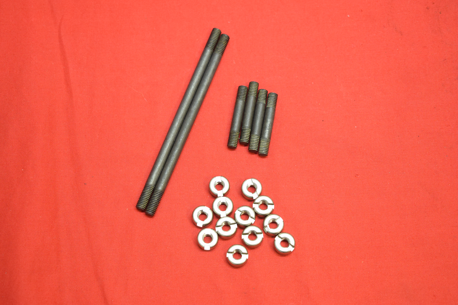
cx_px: 229
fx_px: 859
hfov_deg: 29.9
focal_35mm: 68
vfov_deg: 20.2
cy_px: 152
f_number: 5
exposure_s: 1/60
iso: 1600
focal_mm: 45
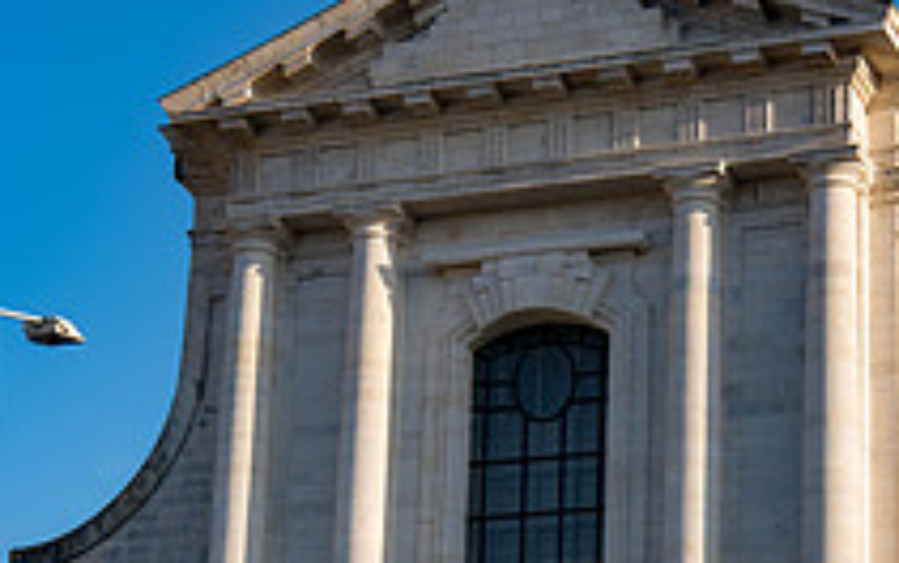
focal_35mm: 122
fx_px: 2990
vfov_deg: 10.7
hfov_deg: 17.1
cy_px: 503
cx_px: 460
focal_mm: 56
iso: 64
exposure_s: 1/160
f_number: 9
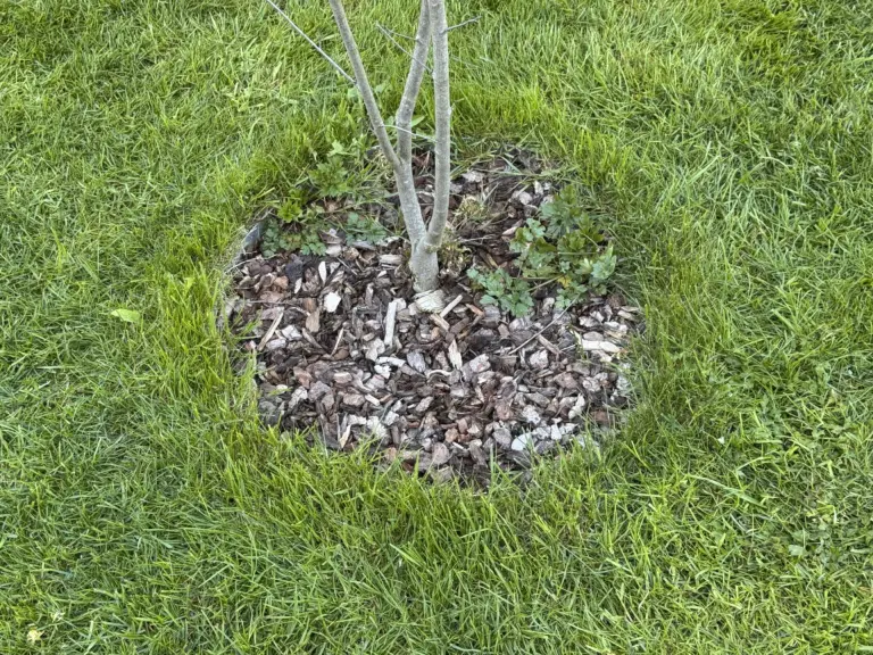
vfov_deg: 30.3
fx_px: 1211
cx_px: 436
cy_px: 328
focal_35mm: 48
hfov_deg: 39.7
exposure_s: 1/121
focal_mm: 6.76
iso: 50
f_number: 1.78
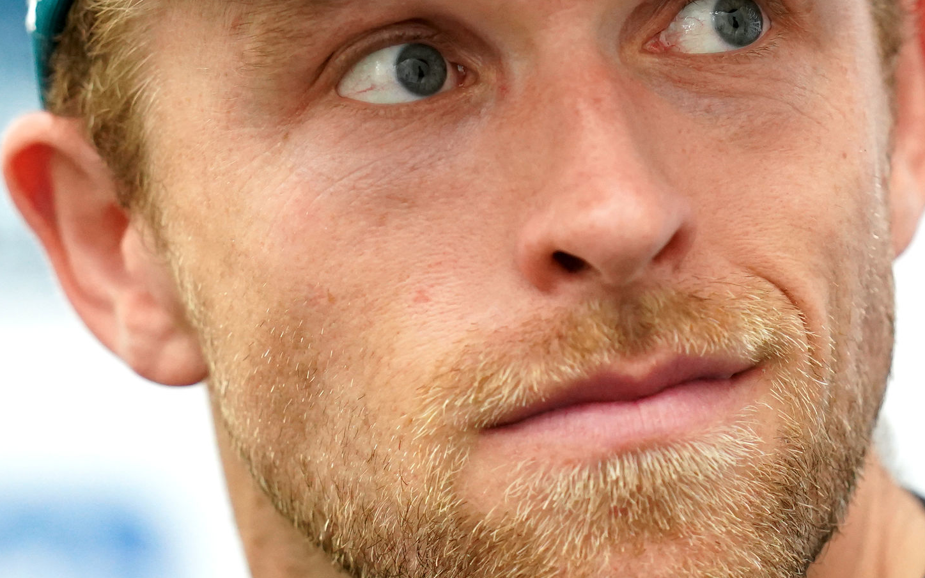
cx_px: 595
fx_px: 24853
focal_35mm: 986
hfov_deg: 2.1
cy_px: 102
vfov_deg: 1.3
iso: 4000
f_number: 2.8
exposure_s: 1/400
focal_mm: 400
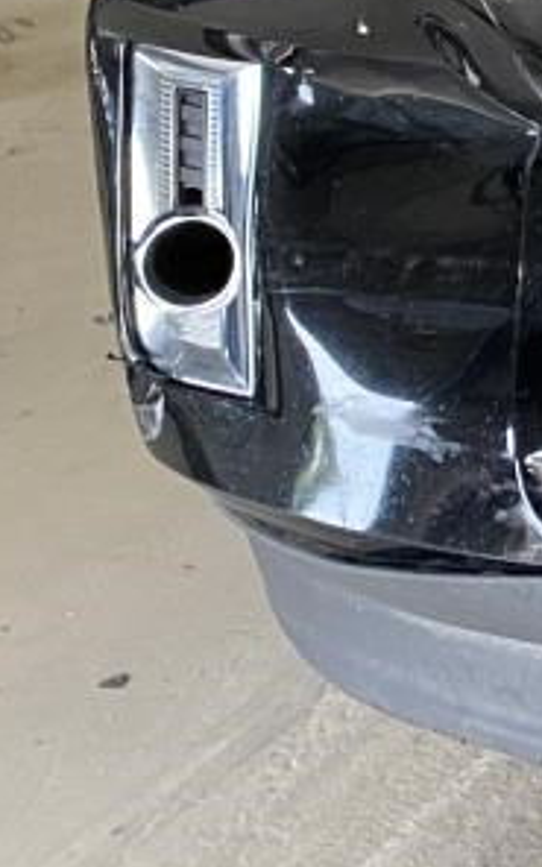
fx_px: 2812
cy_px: -138
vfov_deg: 16.9
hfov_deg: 8.9
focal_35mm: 119
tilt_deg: -10.2
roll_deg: -2.8
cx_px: 1655
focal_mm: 4.25
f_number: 1.8
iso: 125
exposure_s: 1/79
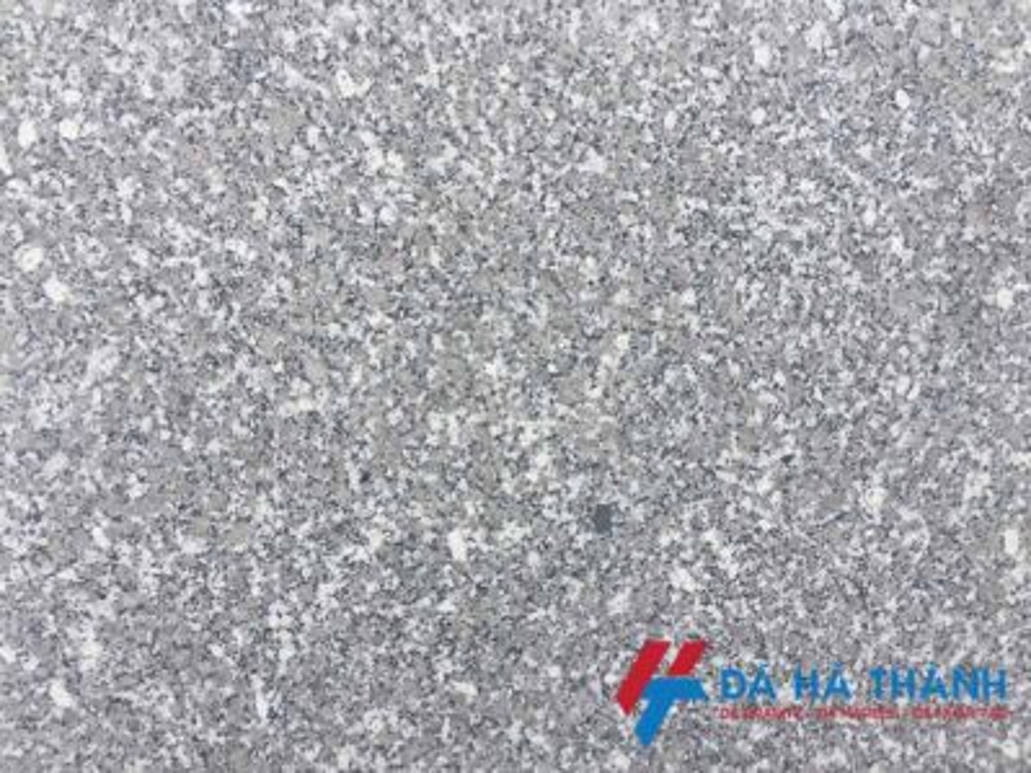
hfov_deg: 61.7
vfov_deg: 48.2
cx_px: 516
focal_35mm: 29
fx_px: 863
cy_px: 386
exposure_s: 1/494
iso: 32
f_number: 2.2
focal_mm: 4.15
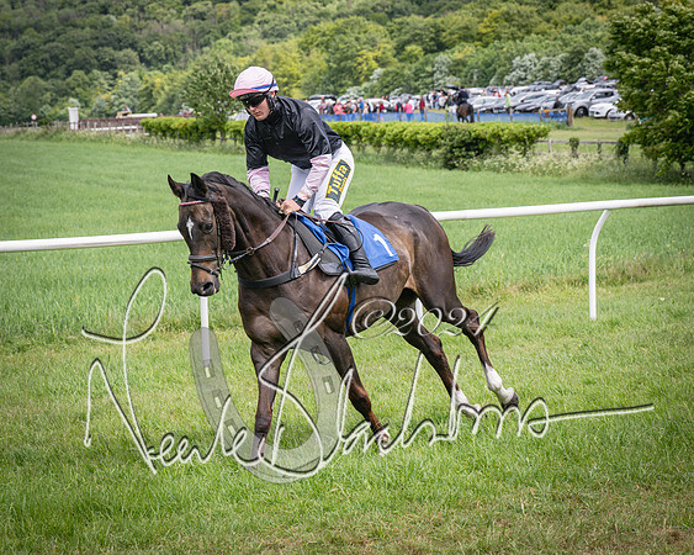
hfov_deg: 16.6
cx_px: 187
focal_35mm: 115
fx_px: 2364
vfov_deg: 13.4
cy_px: 278
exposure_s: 1/1600
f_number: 5
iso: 400
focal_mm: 70
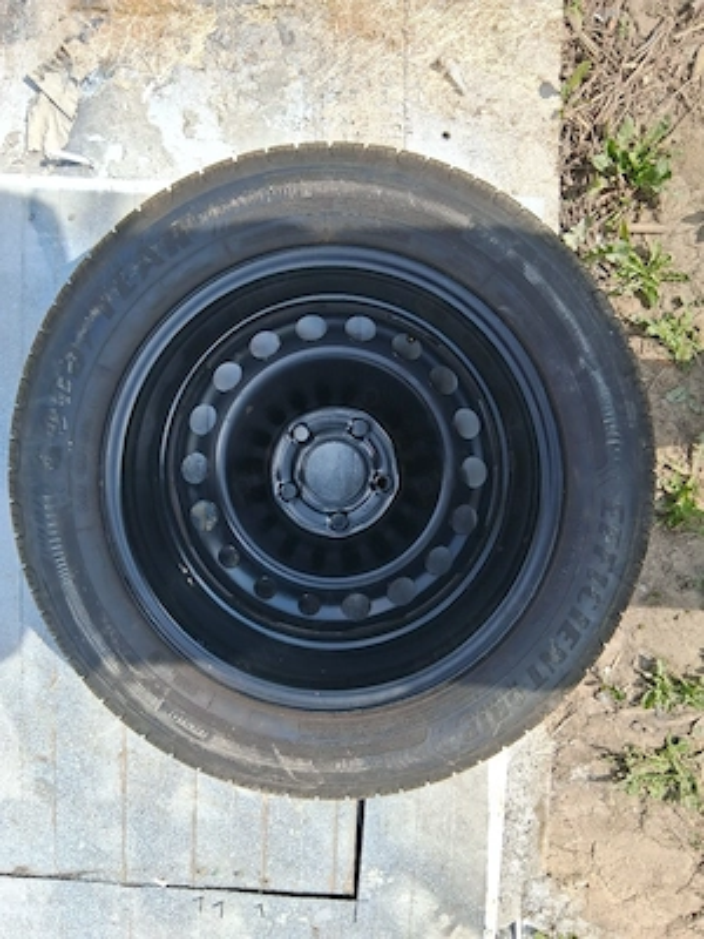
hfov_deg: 53.1
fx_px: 705
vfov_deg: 67.3
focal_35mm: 26
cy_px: 470
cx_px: 352
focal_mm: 3.98
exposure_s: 1/556
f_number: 1.8
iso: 25
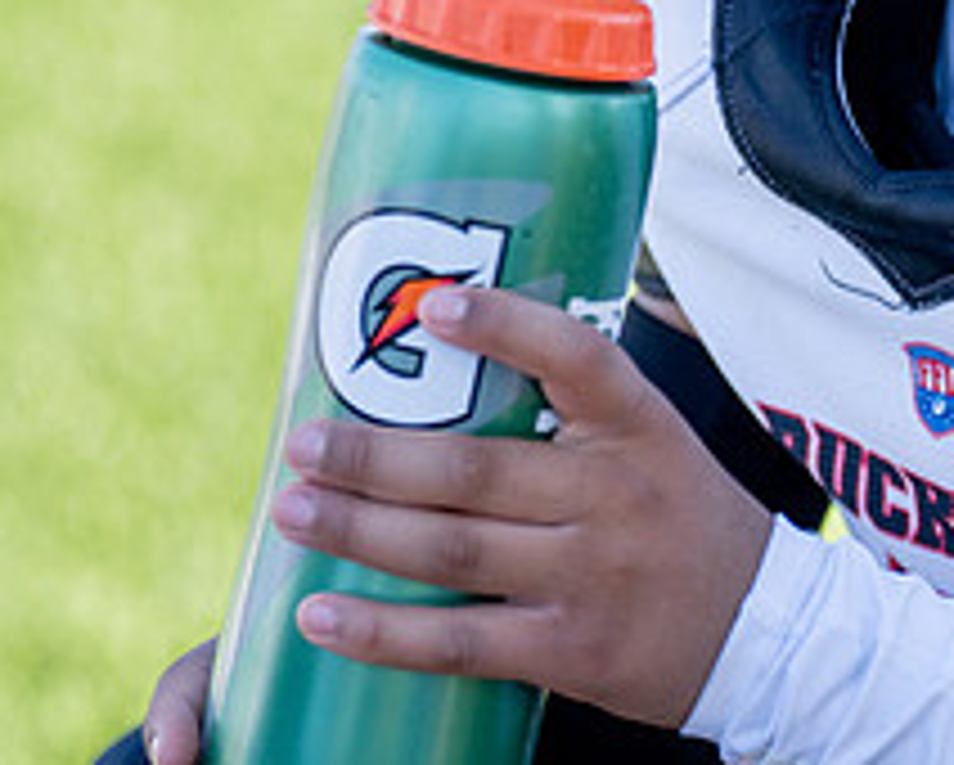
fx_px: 12661
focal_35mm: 448
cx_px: 981
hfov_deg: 4.3
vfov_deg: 3.5
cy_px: -160
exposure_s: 1/2000
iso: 320
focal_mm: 133
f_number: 2.8
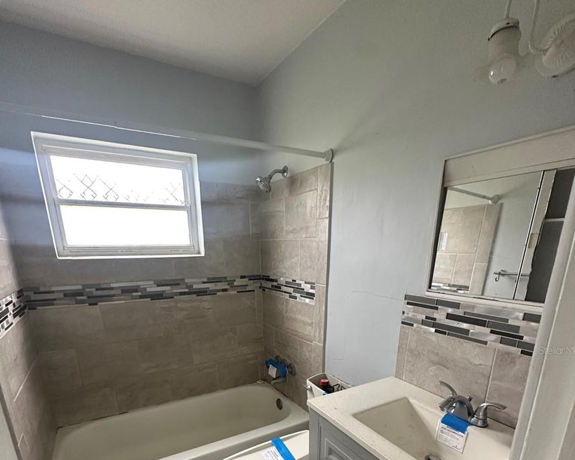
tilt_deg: -17.3
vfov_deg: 66.0
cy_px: 350
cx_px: 286
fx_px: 323
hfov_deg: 83.3
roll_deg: -2.2
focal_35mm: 19
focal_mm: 2.22
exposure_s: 1/84
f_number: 2.2
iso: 320
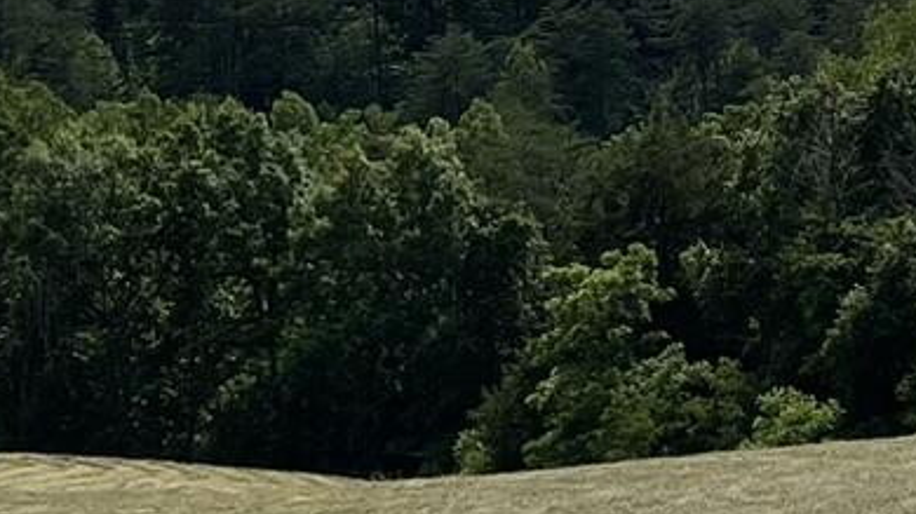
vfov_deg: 8.4
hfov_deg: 14.9
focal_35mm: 143
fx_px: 3472
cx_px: 761
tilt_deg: +1.2
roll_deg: +1.3
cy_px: 38
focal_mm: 5.1
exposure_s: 1/9174
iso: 32
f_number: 1.6
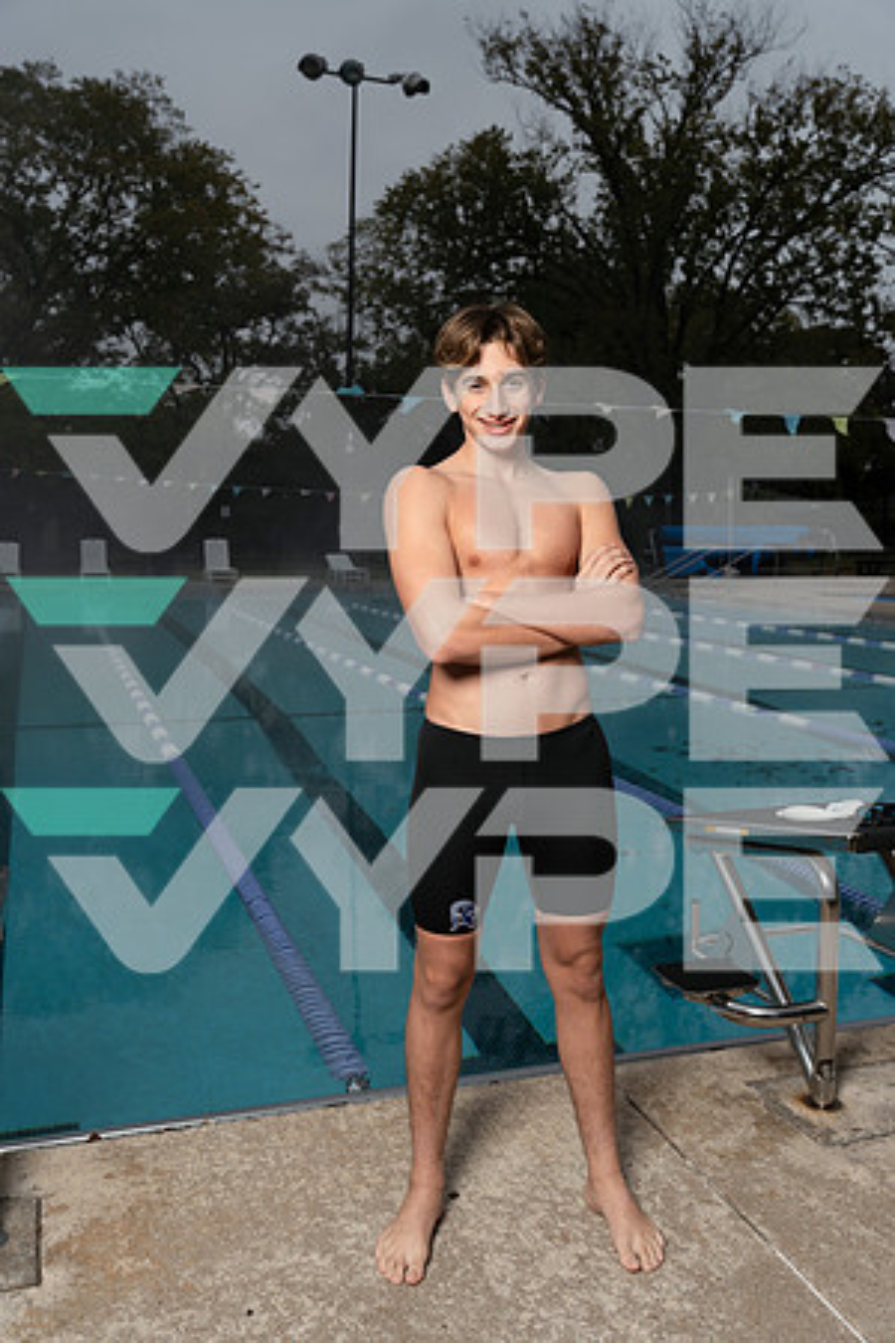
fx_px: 1231
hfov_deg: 40.0
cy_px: 672
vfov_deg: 57.2
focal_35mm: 33
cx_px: 448
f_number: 5.6
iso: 200
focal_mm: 33
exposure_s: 1/250
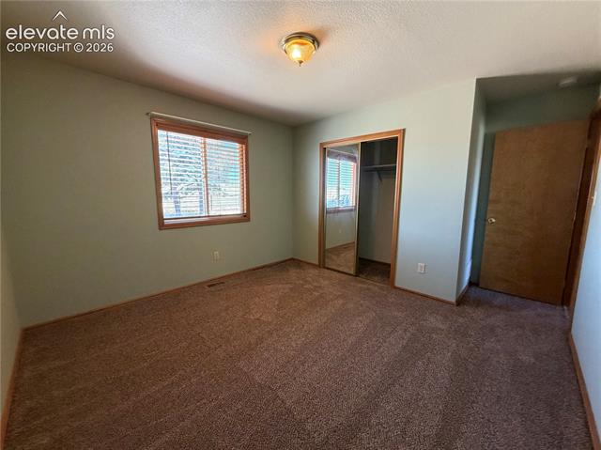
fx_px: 243
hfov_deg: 102.1
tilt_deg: -7.6
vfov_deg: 85.6
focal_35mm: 14
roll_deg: +0.6
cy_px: 225
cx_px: 300
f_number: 2.2
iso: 320
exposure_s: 1/60
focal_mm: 2.22
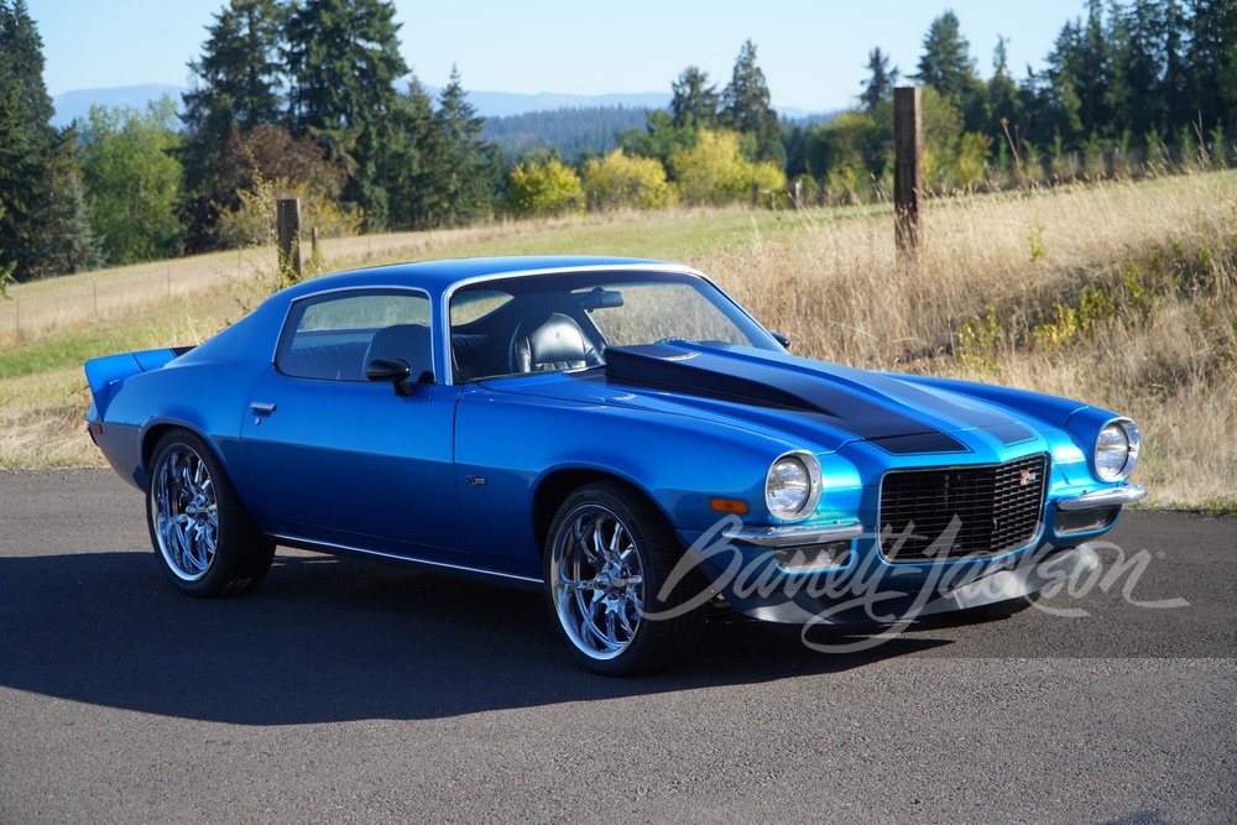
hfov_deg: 27.0
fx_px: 2577
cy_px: 412
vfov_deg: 18.2
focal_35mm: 75
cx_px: 618
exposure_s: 1/400
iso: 100
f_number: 4.5
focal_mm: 50
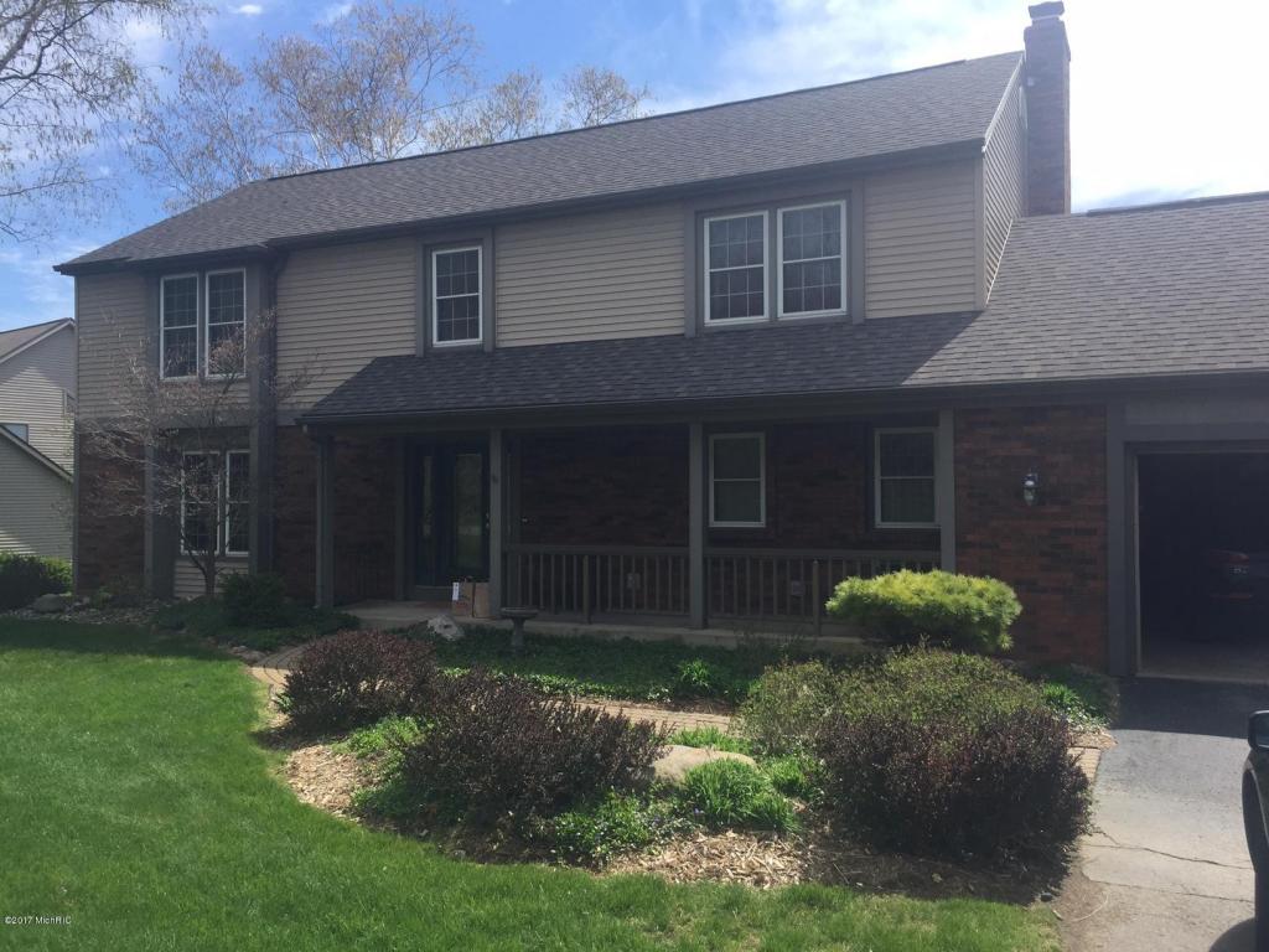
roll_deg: +0.1
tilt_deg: -0.9
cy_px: 476
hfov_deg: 61.7
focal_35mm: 29
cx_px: 634
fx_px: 1063
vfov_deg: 48.2
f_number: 2.2
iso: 32
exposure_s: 1/1464
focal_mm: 4.15
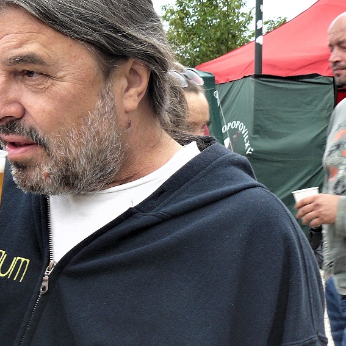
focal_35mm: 68
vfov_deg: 25.3
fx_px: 769
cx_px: 60
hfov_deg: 24.9
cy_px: 152
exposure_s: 1/100
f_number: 3.6
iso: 100
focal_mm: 7.1
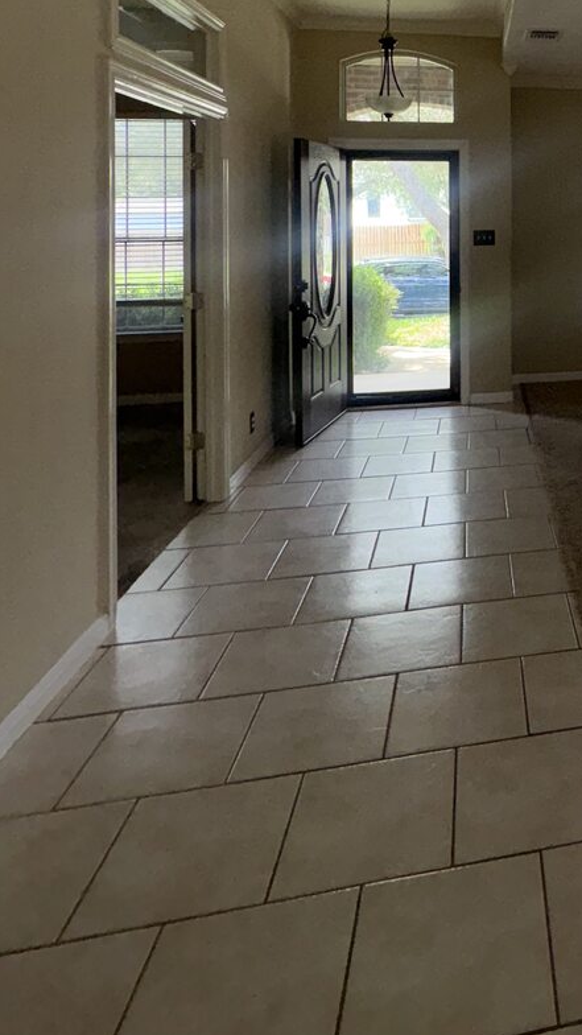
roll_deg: +0.4
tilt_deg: +0.3
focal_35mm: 28
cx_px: 647
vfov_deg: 62.3
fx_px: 768
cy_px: 209
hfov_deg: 35.3
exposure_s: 1/122
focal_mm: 2.22
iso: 50
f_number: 2.2
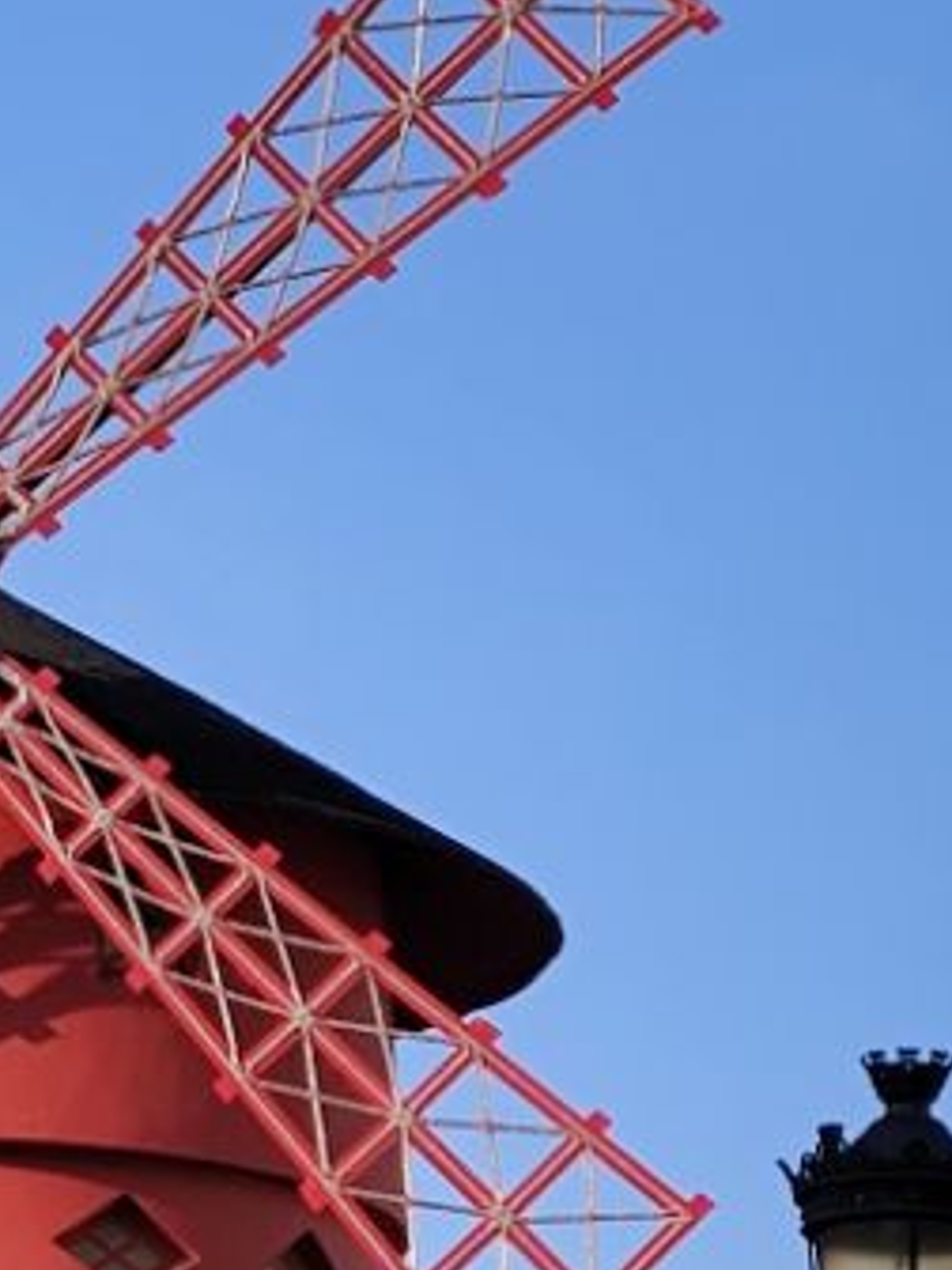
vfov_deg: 7.2
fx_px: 10047
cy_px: 1588
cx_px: 434
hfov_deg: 5.4
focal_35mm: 274
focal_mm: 6.14
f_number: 1.65
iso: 50
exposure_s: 1/1282
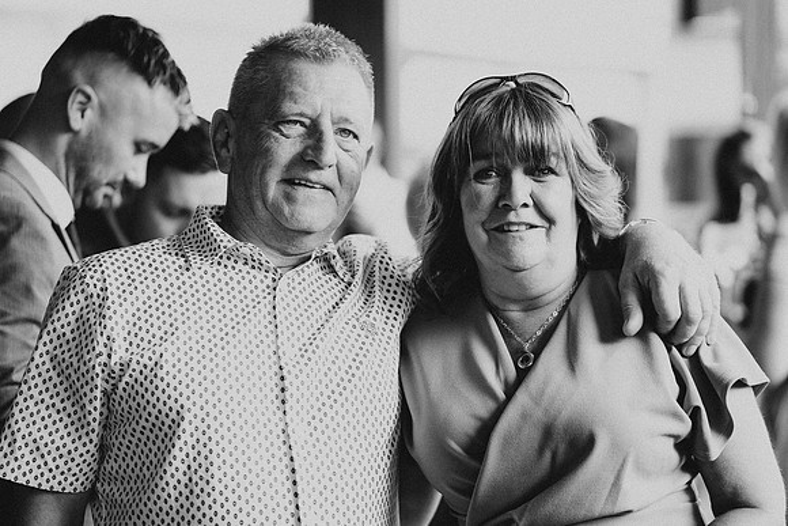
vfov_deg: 16.1
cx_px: 394
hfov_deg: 23.9
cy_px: 263
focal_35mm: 85
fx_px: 1861
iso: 200
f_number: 2.2
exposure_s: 1/400
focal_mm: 85
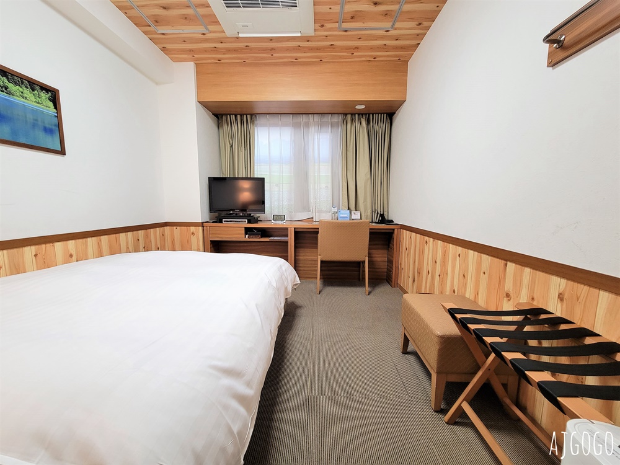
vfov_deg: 89.9
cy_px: 232
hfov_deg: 106.2
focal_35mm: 13
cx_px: 310
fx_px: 233
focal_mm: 2.2
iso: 250
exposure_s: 1/50
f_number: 2.2
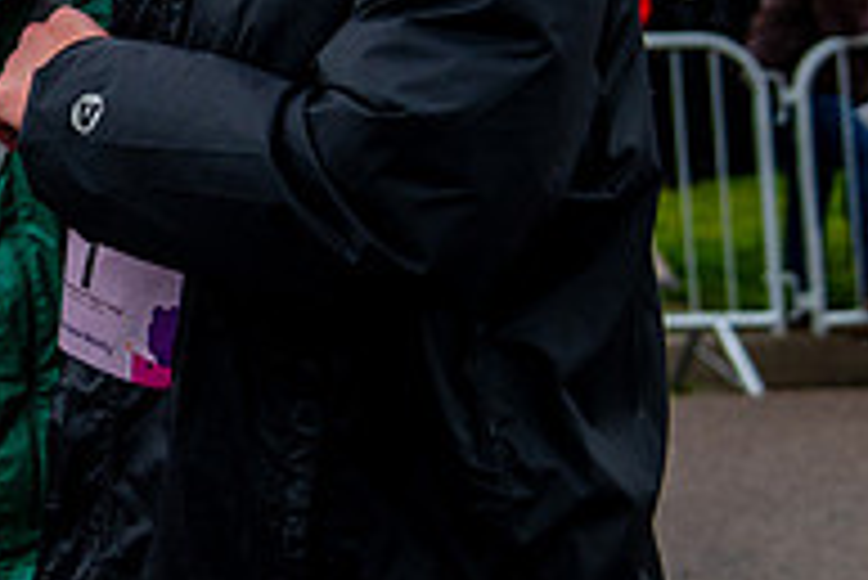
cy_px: 63
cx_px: -162
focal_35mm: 144
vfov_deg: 9.5
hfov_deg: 13.8
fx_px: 3474
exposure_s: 1/2500
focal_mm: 48
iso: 1600
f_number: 4
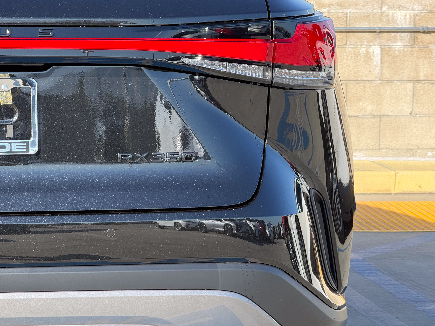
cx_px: 191
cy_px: 136
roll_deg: -0.5
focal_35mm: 142
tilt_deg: -4.2
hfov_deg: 13.9
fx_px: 1784
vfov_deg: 10.4
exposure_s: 1/155
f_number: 2.8
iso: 64
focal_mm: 15.66
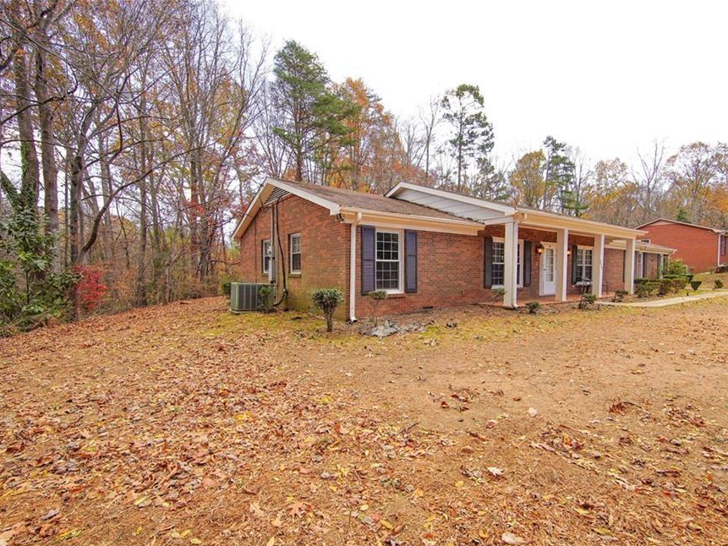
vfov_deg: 78.1
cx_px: 390
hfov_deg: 94.3
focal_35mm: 16
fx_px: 337
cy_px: 287
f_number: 9
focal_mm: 14
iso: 200
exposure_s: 1/100
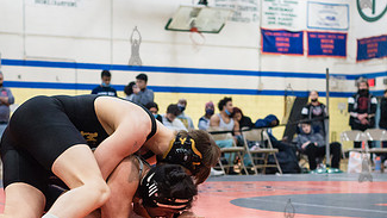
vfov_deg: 14.5
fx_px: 842
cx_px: 144
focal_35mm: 82
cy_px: 213
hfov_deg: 25.8
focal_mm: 35
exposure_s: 1/400
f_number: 3.5
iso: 4000
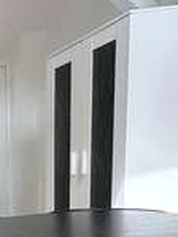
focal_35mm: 50
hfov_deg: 18.8
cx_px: -176
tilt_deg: -7.2
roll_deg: +4.9
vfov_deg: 35.6
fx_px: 342
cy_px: 218
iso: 64
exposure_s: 1/99
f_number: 2.2
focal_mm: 2.22
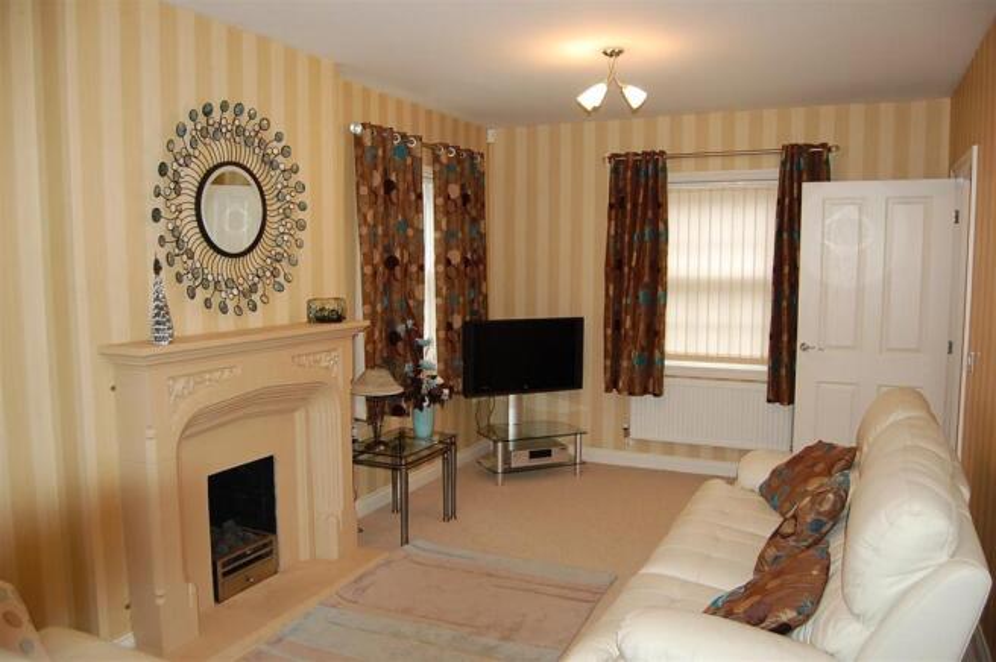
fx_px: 746
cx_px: 498
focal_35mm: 27
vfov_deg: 47.8
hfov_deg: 67.4
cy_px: 331
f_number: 3.5
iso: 400
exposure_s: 1/60
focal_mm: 18
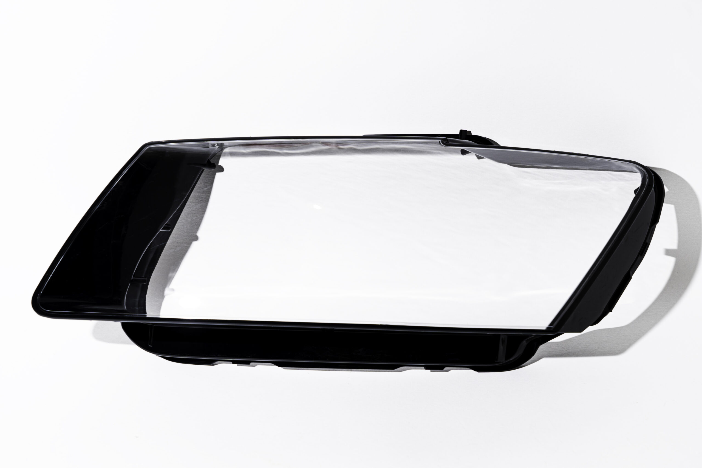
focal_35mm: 73
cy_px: 234
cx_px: 351
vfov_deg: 18.7
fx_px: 1423
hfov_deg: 27.7
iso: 100
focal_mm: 73
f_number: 9
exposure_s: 1/250
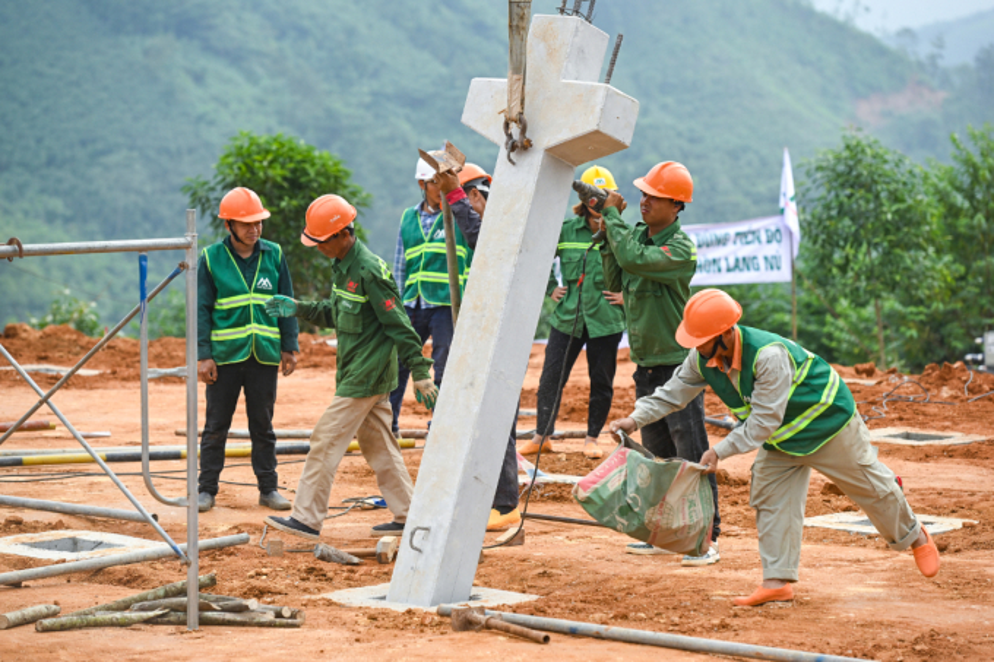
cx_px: 497
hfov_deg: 15.8
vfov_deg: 10.5
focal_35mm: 130
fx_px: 3588
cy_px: 331
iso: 500
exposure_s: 1/2500
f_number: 4.5
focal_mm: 130
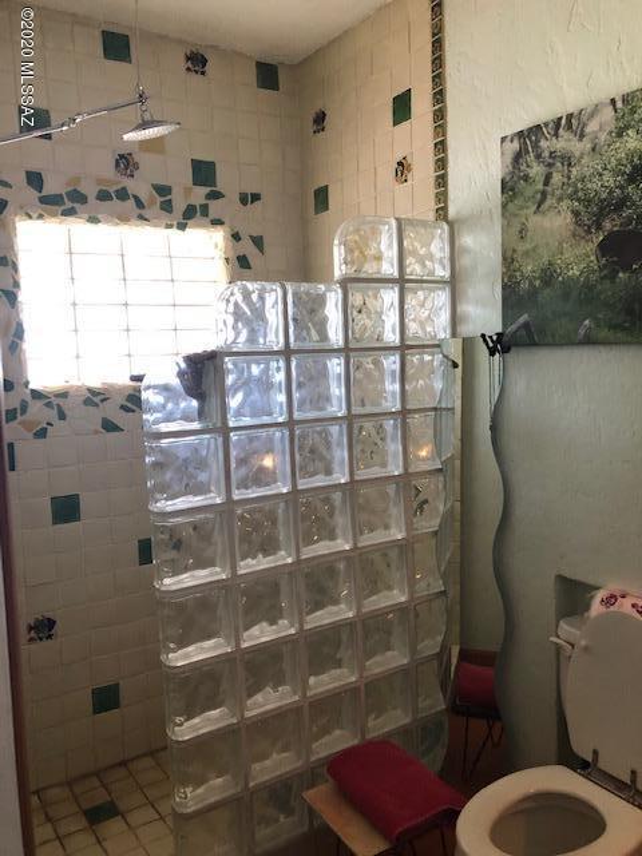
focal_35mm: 28
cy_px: 428
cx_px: 321
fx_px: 692
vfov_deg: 63.4
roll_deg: +2.9
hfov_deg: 49.7
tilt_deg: -5.4
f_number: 1.8
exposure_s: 1/15
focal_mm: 3.99
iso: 80
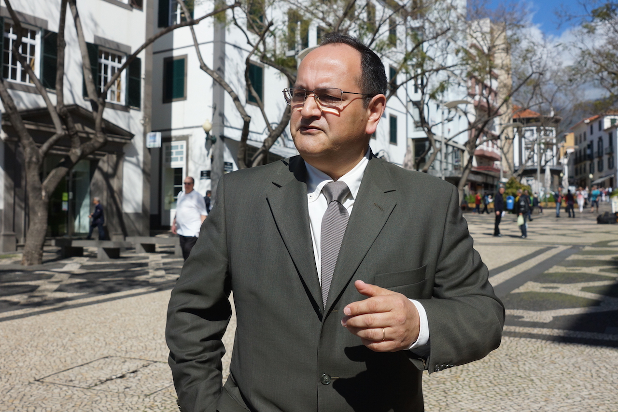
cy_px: 206
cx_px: 309
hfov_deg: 53.1
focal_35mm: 36
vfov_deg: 36.9
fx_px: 618
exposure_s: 1/2000
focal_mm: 24
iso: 400
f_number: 6.3
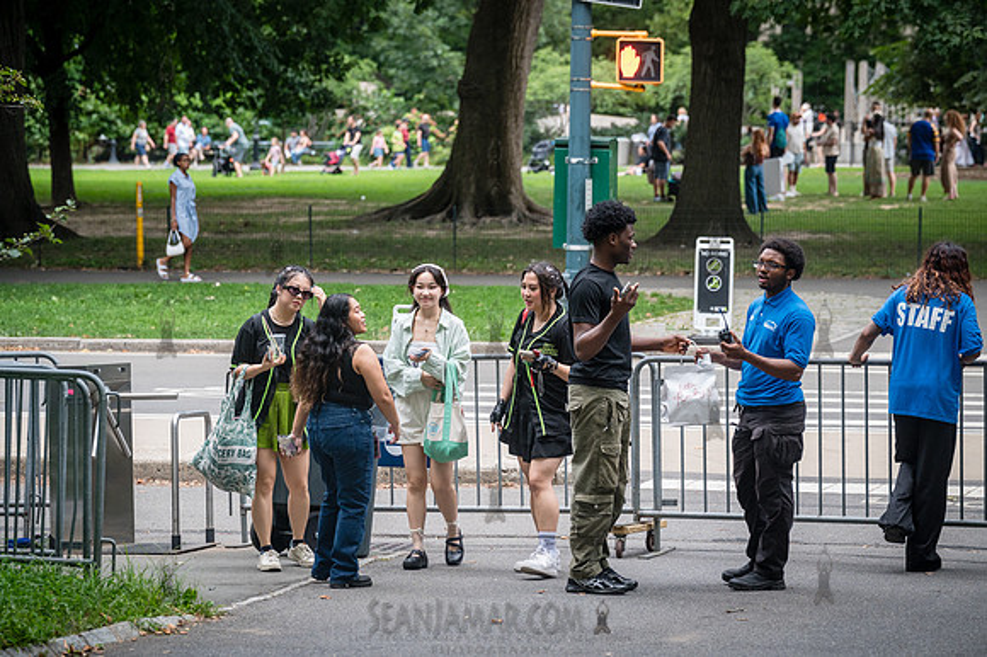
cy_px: 328
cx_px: 494
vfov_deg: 10.9
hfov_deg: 16.3
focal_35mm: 126
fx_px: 3443
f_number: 4.5
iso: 1250
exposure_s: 1/320
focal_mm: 123
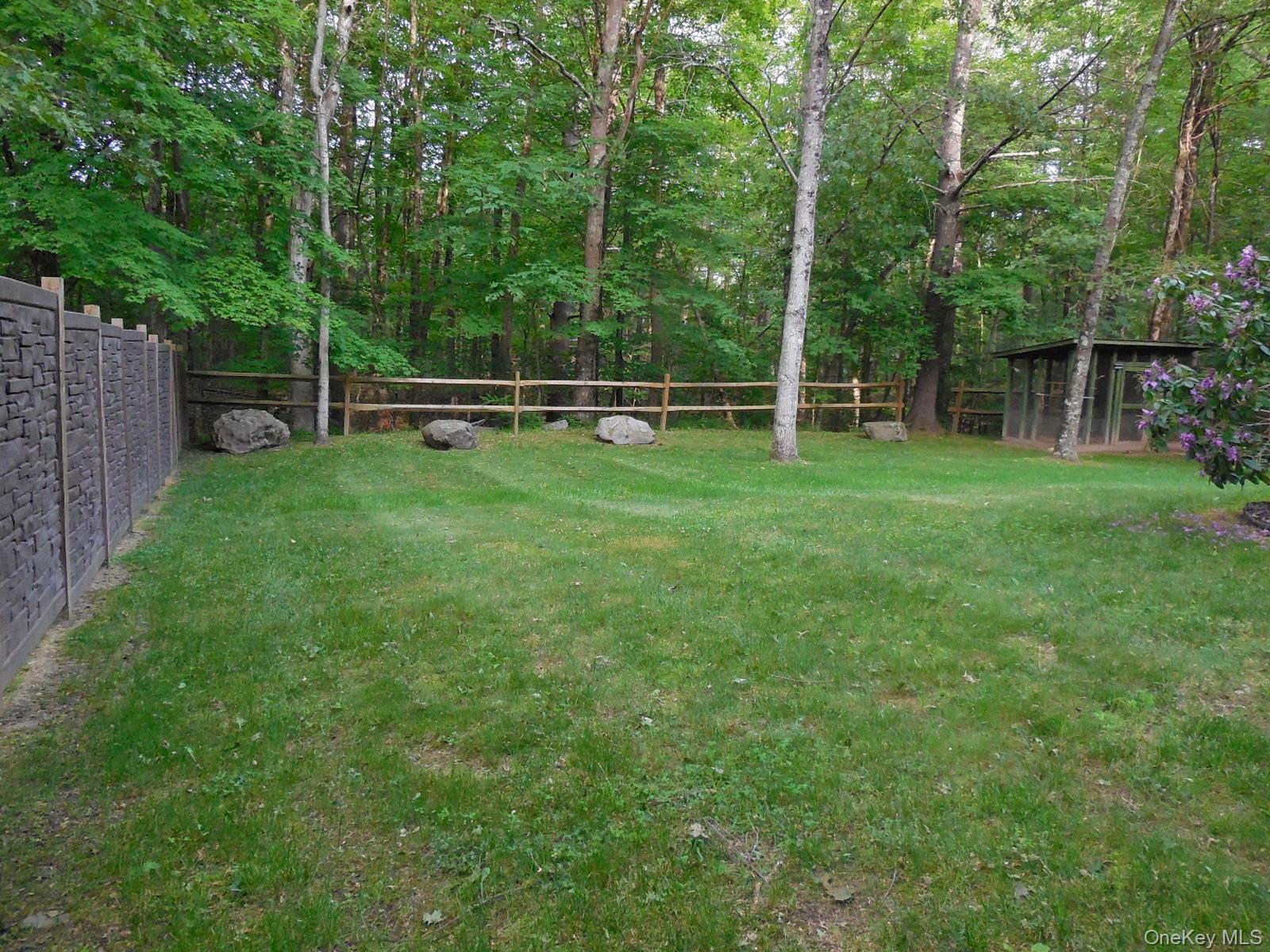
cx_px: 635
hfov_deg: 60.0
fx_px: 1101
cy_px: 476
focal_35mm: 30
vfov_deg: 46.8
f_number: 3.2
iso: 400
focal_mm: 5.3
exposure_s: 1/250
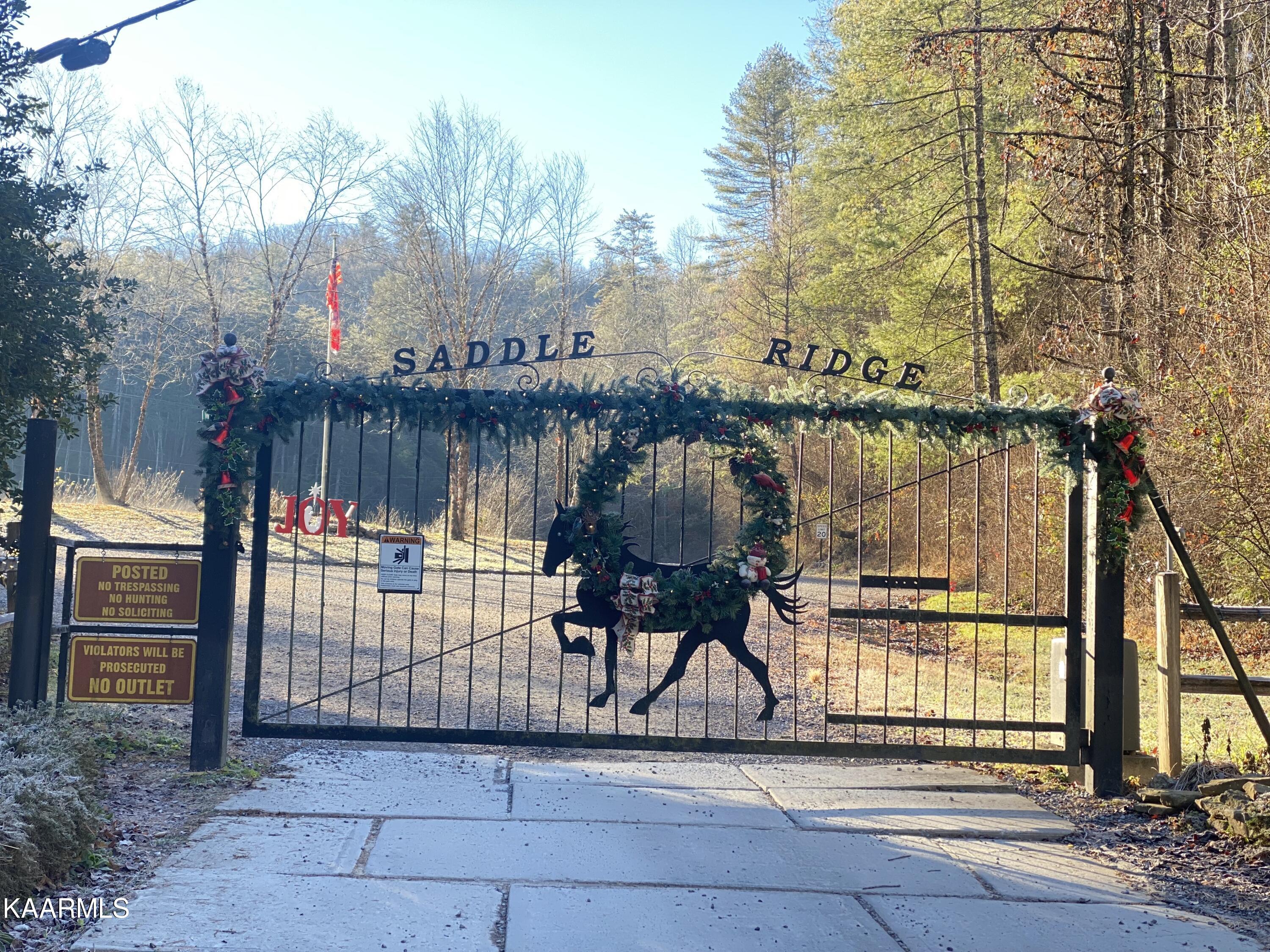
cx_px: 635
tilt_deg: +4.5
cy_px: 476
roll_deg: -1.7
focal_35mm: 52
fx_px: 1908
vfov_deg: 28.0
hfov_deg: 36.8
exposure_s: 1/122
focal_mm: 6
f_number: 2
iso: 20
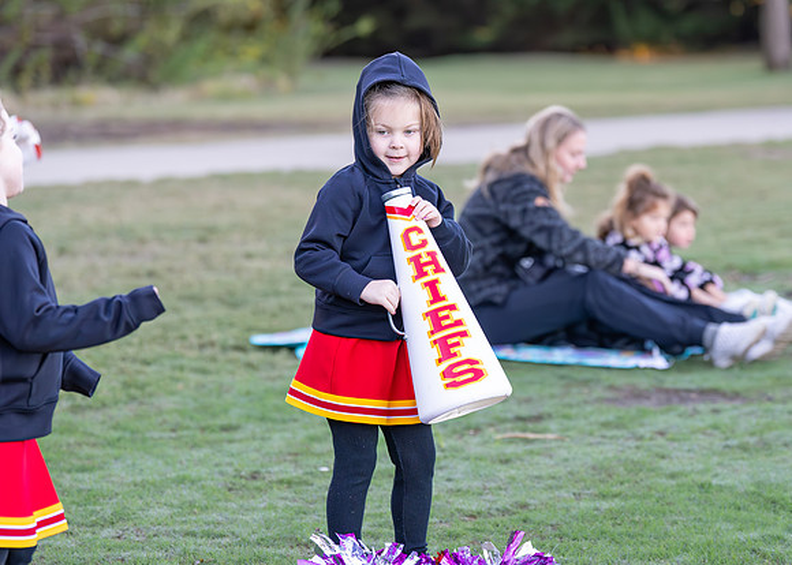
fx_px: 3619
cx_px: 409
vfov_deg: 8.9
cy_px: 248
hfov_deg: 12.5
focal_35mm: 161
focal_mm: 105
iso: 1600
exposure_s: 1/1250
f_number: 2.8
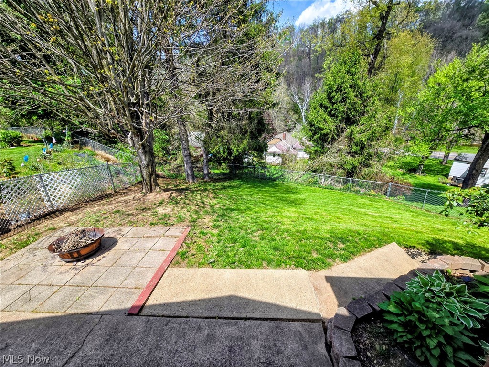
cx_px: 244
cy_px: 184
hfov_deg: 106.2
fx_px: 184
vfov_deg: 89.9
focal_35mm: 13
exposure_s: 1/1286
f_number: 2.2
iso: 50
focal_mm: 2.2
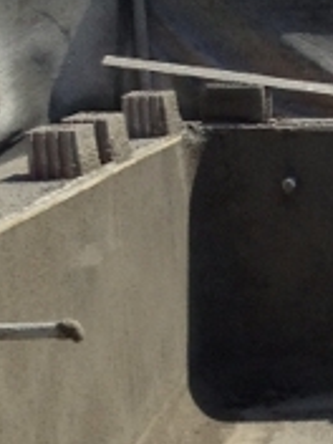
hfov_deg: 7.8
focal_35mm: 179
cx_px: 748
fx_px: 2296
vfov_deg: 11.0
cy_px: 343
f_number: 2.4
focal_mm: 4.28
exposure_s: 1/1672
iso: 64
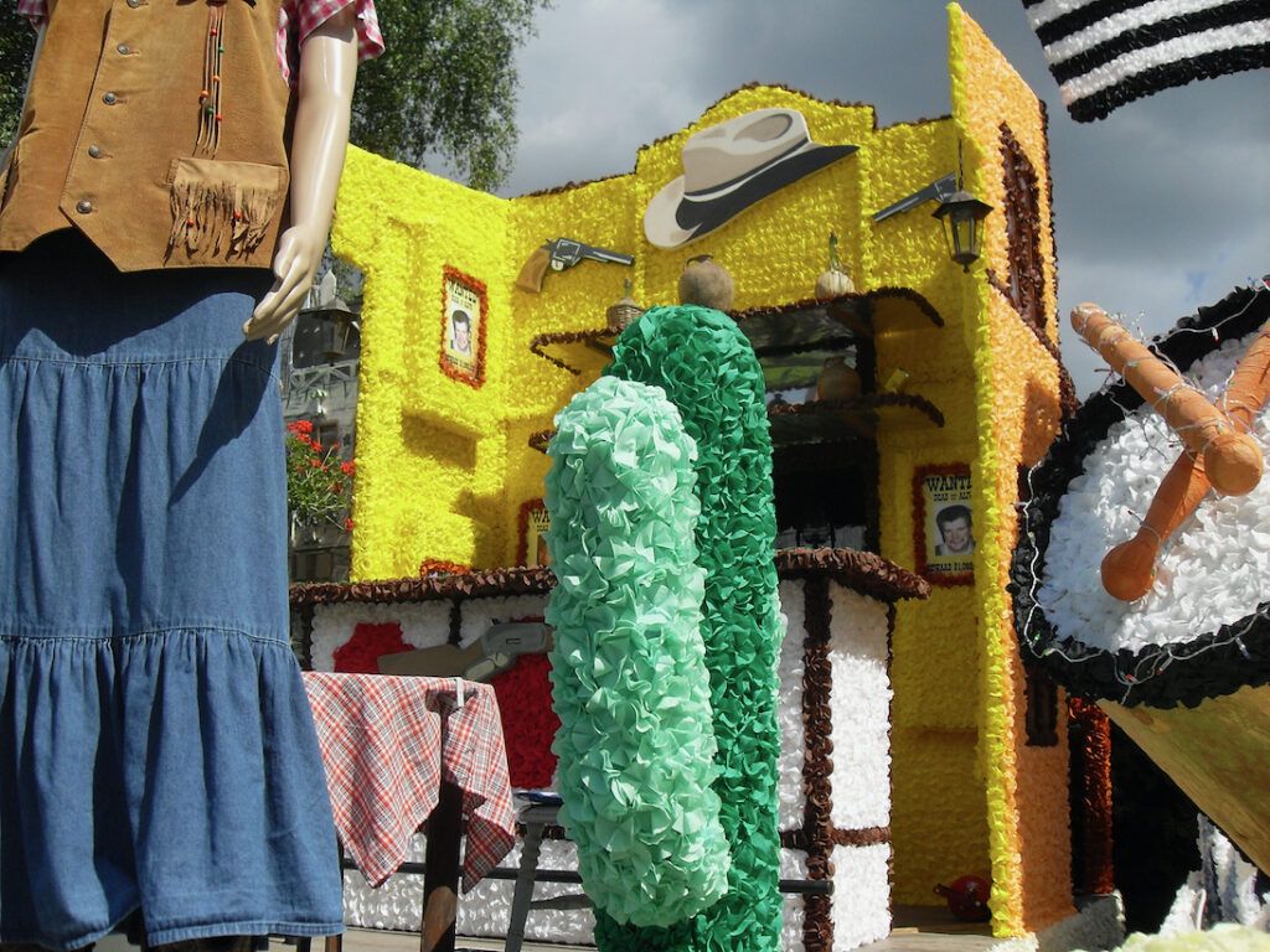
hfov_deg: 50.1
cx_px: 635
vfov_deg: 38.7
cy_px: 476
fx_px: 1357
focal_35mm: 37
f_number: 8.9
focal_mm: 6.3
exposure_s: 1/125
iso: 80
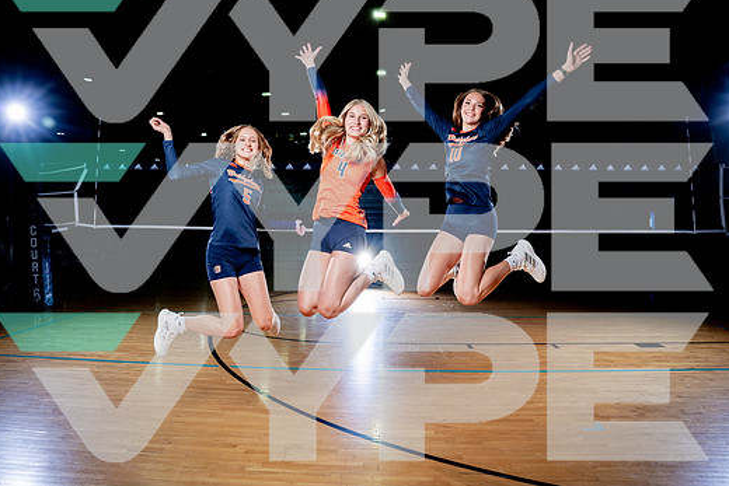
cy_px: 218
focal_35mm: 27
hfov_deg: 67.4
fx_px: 547
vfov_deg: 47.9
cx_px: 356
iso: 400
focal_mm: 24
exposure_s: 1/250
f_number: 7.1
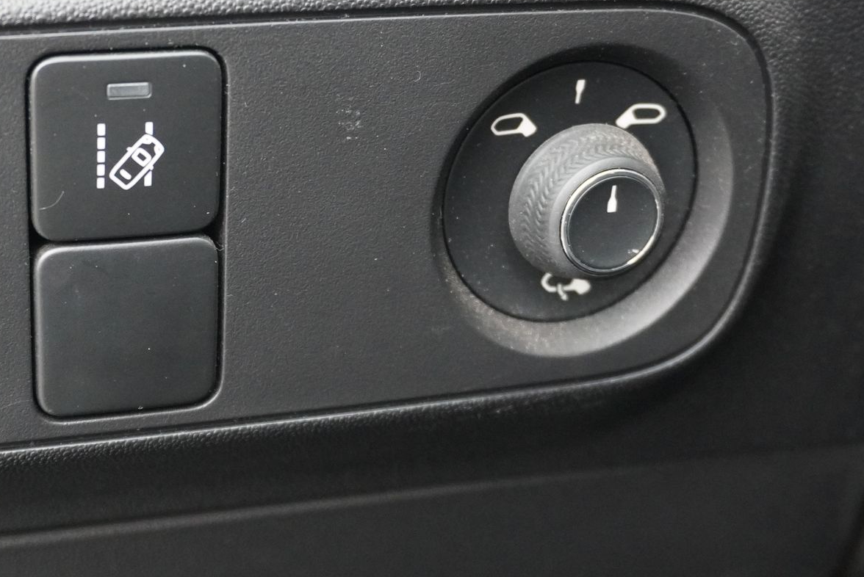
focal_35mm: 69
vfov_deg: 19.8
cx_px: 290
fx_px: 1654
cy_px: 233
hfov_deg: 29.1
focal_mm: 27
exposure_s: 1/50
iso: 3200
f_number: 4.5
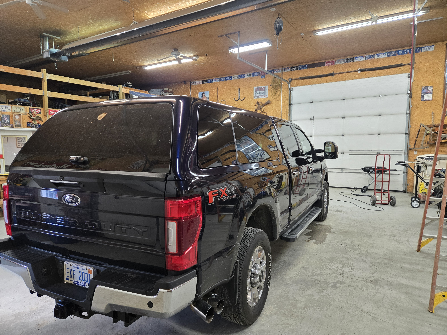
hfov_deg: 73.9
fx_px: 297
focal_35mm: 23
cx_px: 224
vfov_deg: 58.9
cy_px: 168
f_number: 1.8
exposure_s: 1/120
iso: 250
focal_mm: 5.4
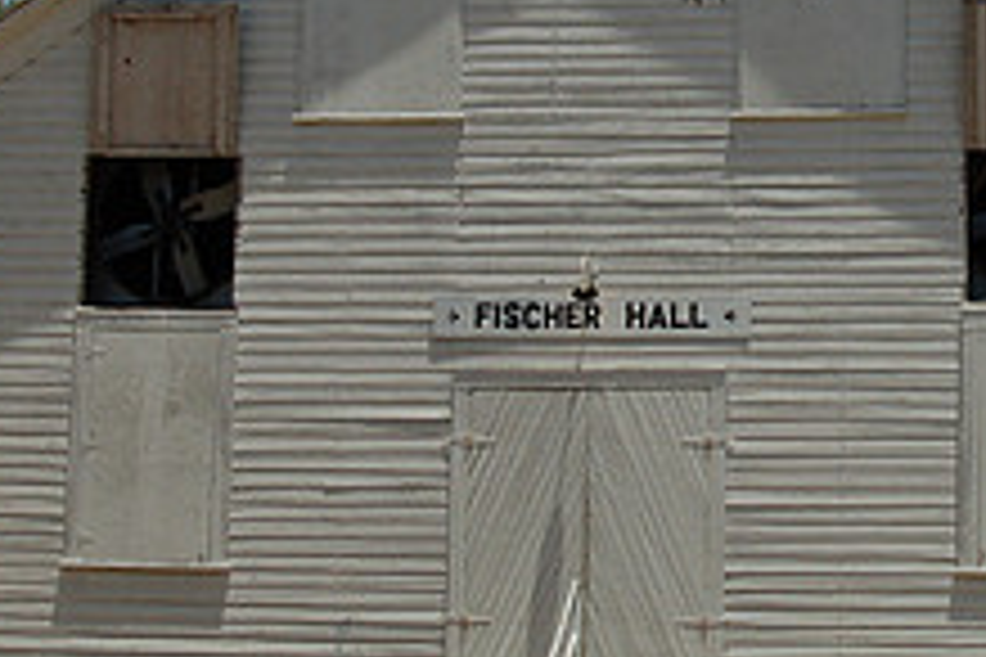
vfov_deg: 12.3
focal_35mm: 111
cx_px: 806
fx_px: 3040
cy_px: 198
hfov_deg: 18.2
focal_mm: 28
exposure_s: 1/500
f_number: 18
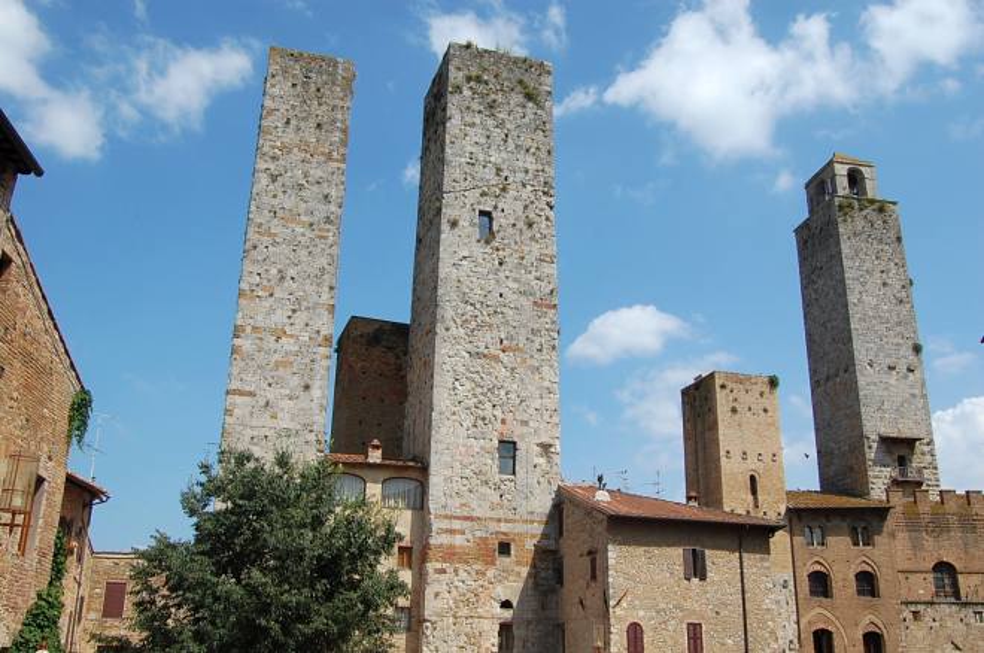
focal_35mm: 33
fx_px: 901
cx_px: 492
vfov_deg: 39.9
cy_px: 326
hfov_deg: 57.3
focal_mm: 22
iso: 200
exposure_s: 1/320
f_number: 10
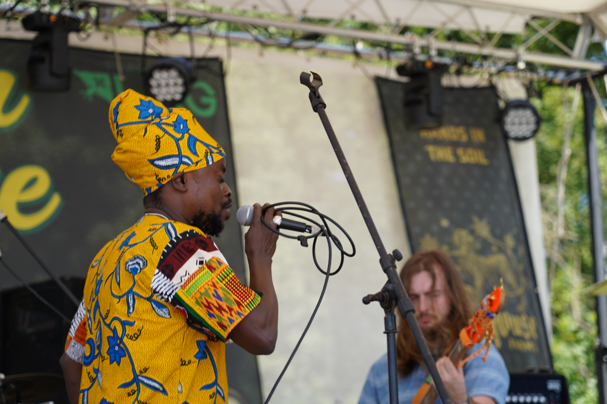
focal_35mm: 105
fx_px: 1770
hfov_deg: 19.5
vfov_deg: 13.0
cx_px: 304
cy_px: 202
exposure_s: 1/200
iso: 100
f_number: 4.5
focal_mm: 105
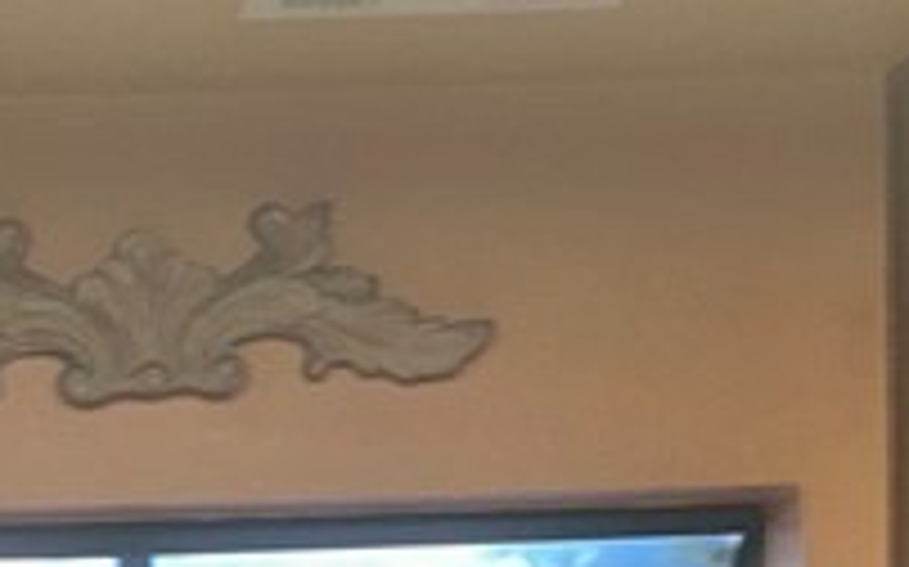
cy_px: 1058
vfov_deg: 9.6
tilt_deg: -5.4
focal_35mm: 129
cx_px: 130
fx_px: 3194
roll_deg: +3.2
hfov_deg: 16.0
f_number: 1.78
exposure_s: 1/17
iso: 80
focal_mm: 6.86
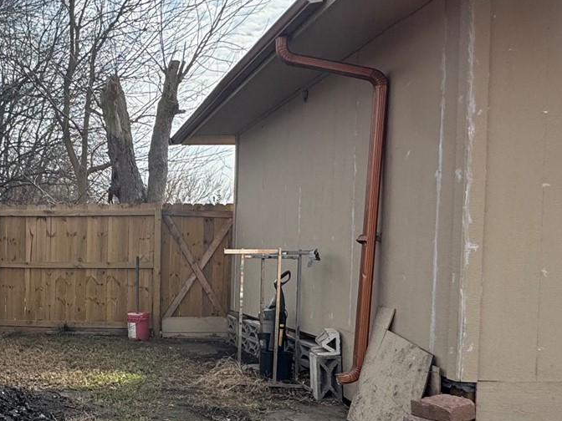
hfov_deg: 39.6
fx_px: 649
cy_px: 278
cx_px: -33
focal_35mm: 40
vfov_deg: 35.6
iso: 50
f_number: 2.2
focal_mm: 2.22
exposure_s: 1/1217
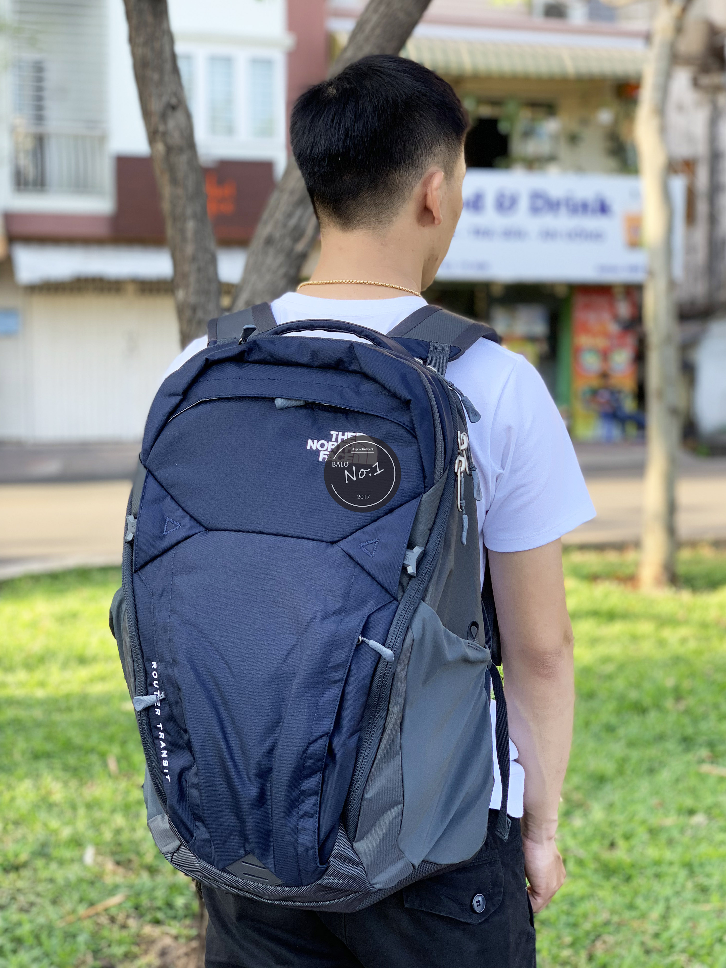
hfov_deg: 28.0
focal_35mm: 52
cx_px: 363
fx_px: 1454
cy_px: 484
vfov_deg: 36.8
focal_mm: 6
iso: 25
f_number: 2.4
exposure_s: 1/122
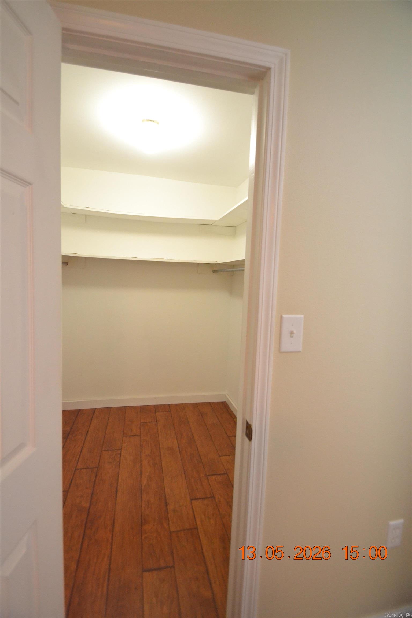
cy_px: 309
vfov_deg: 100.4
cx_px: 206
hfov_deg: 77.3
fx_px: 257
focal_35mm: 15
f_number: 3.5
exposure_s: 1/60
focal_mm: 10
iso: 2000
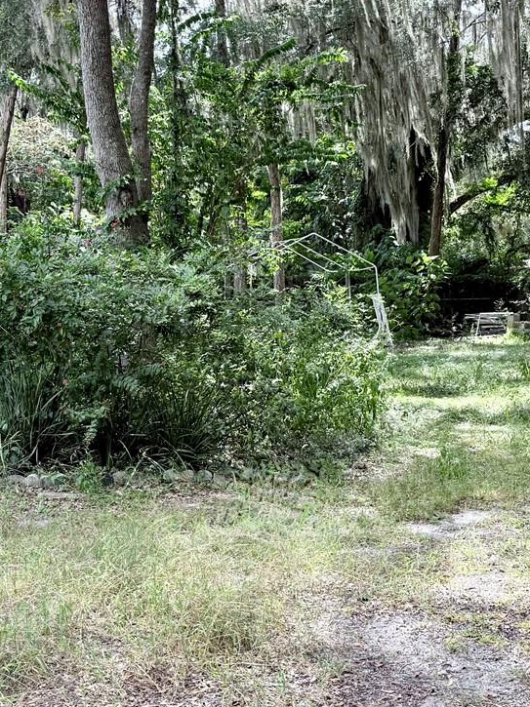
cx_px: 264
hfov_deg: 27.5
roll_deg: -0.3
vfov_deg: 36.2
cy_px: 322
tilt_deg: -2.0
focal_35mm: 53
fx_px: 1083
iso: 100
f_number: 1.78
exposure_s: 1/1075
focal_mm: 6.76
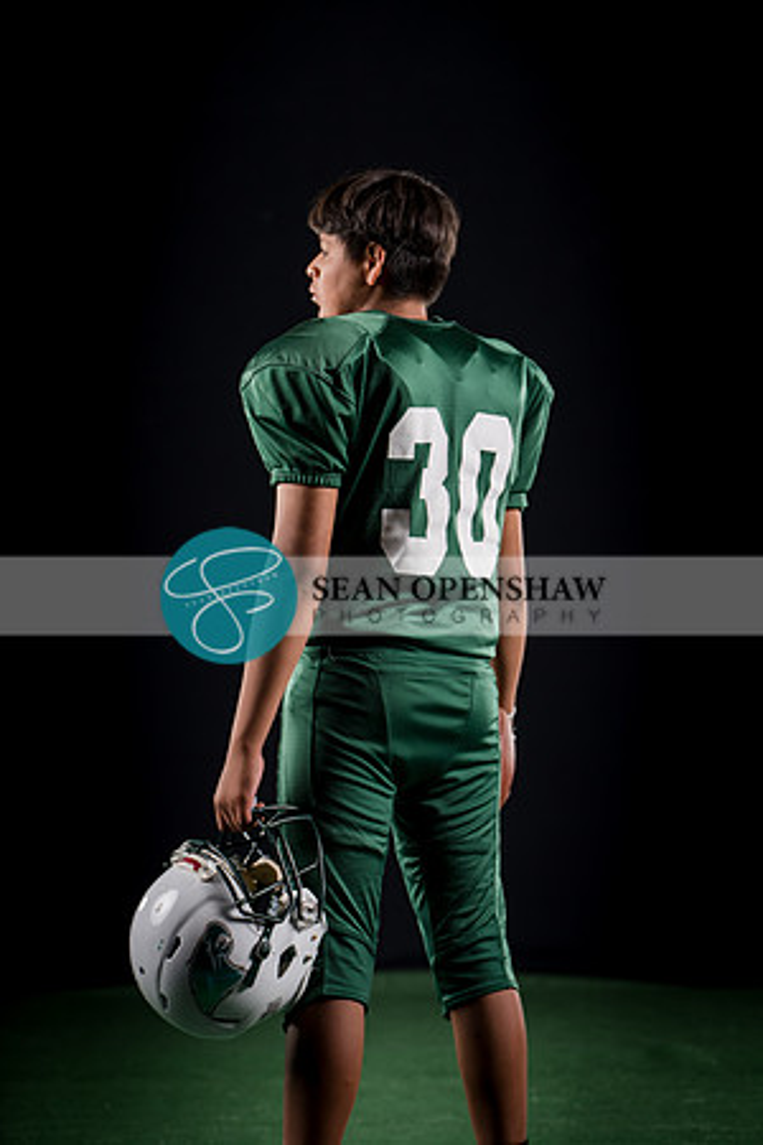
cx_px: 382
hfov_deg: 12.5
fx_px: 3497
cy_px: 572
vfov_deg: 18.6
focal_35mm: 110
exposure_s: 1/160
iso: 200
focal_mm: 110
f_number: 4
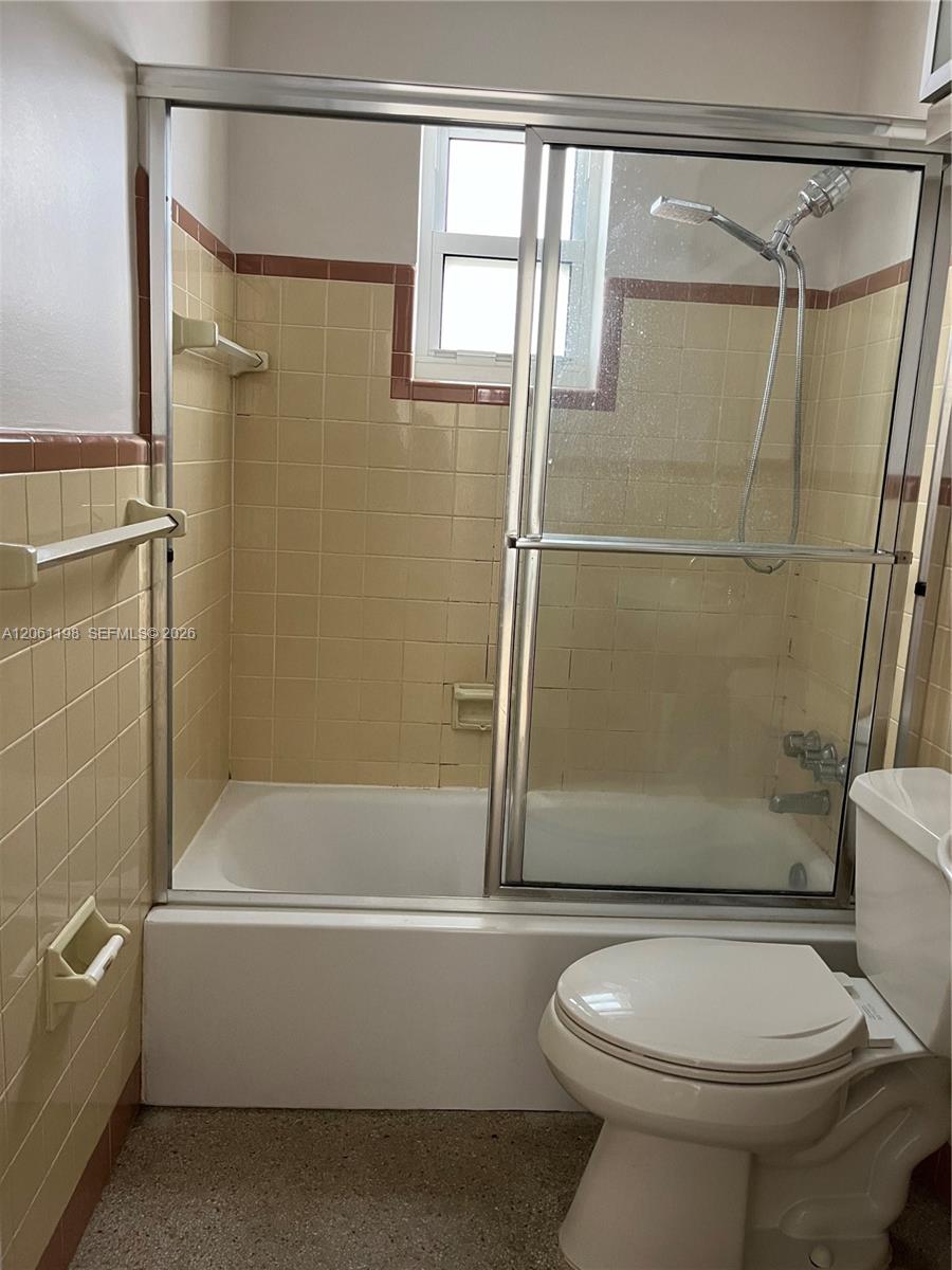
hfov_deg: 53.1
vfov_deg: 67.3
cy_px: 635
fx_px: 953
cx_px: 476
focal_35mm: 26
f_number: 1.6
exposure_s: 1/60
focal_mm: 5.1
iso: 200
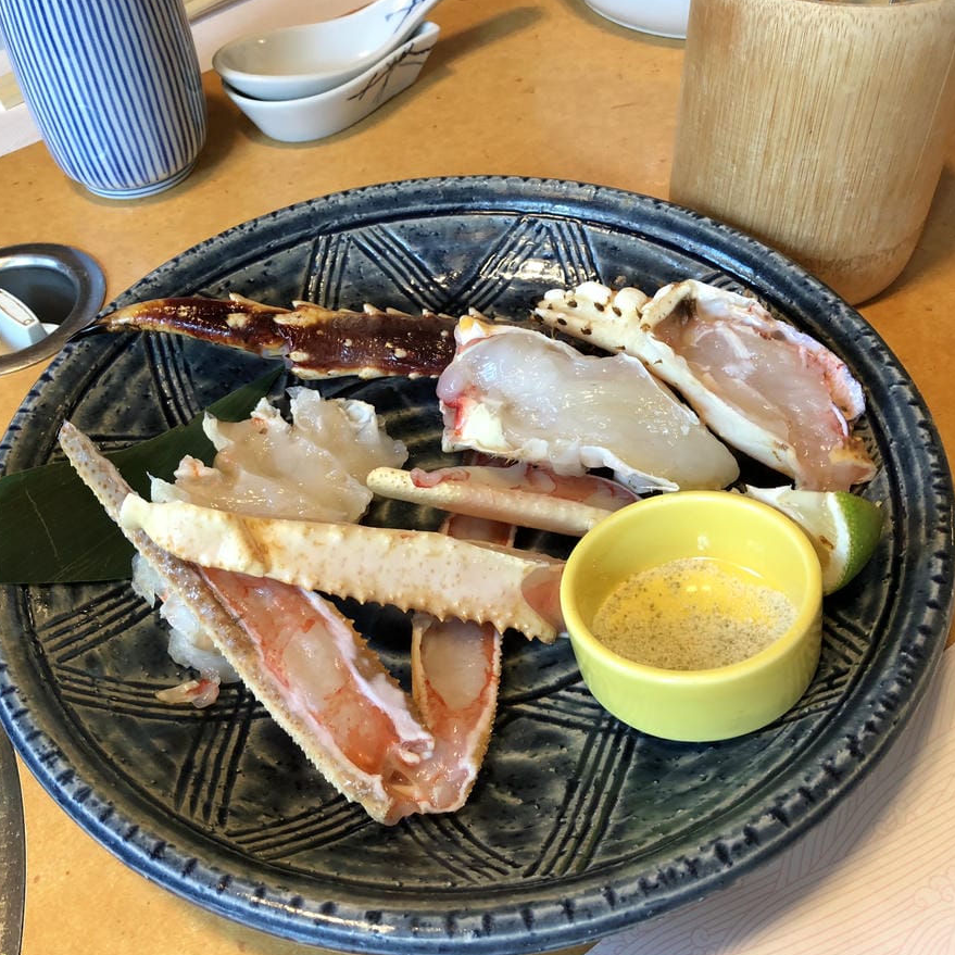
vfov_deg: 47.2
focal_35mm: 35
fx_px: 1092
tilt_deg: -50.5
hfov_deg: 47.2
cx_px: 445
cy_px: 478
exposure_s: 1/30
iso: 25
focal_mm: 3.99
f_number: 1.8
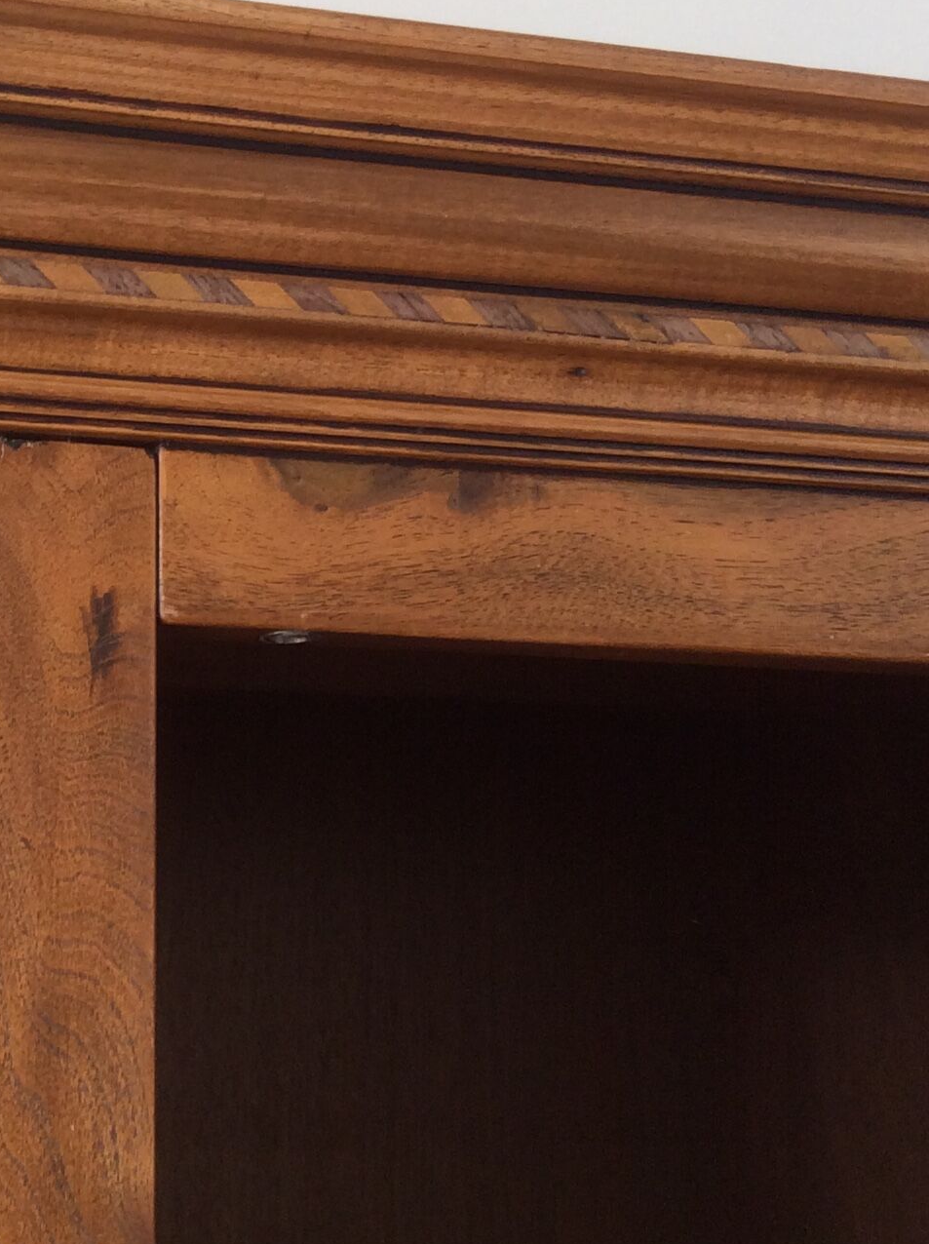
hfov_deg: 22.1
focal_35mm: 65
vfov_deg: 29.8
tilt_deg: +11.6
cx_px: 141
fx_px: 2332
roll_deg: -0.2
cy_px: 556
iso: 40
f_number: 2.4
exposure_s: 1/25
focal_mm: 3.3
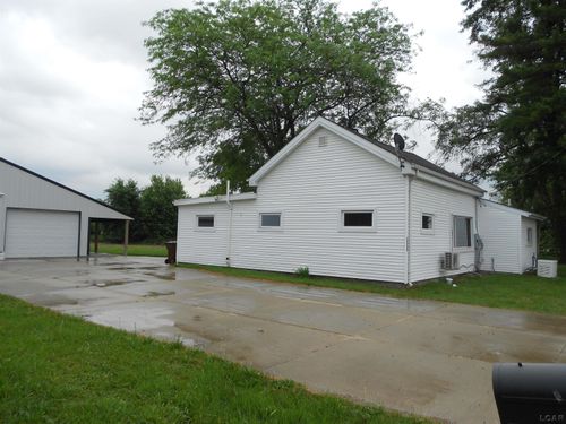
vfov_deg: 53.1
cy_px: 212
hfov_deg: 67.3
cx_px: 283
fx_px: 425
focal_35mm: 26
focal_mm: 4.6
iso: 80
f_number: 3.2
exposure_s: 1/1000
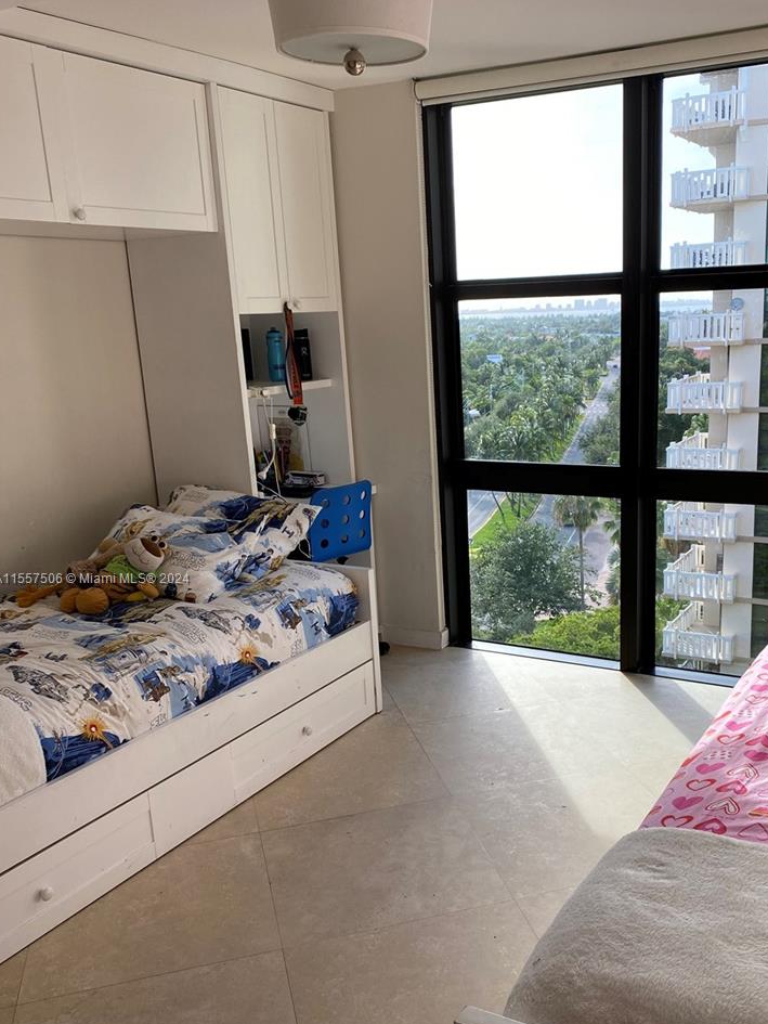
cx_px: 479
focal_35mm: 33
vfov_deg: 55.2
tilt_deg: -14.0
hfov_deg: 42.6
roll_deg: +1.0
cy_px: 580
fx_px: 976
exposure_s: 1/235
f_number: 1.8
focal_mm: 4.25
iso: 32
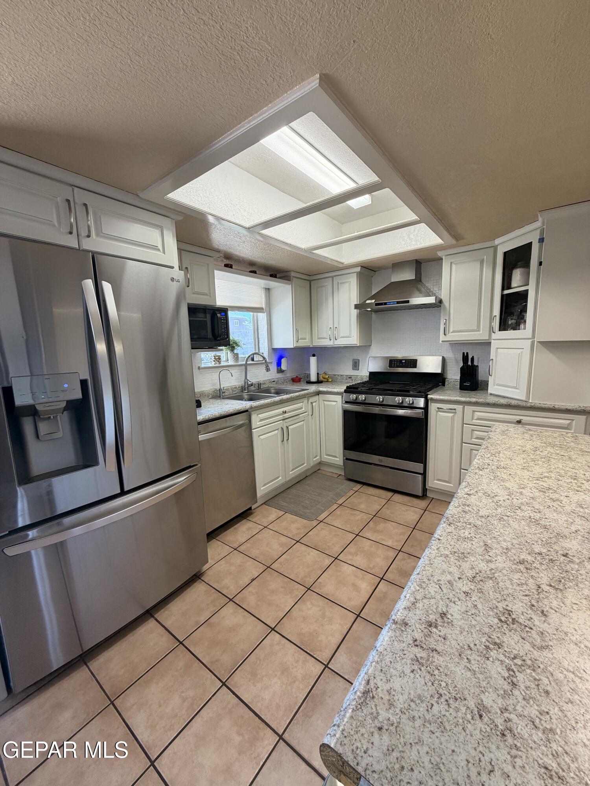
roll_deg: +1.5
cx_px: 295
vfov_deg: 102.1
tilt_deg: -8.3
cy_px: 393
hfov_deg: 85.7
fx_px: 318
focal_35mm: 14
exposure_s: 1/120
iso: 160
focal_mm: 2.22
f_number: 2.2
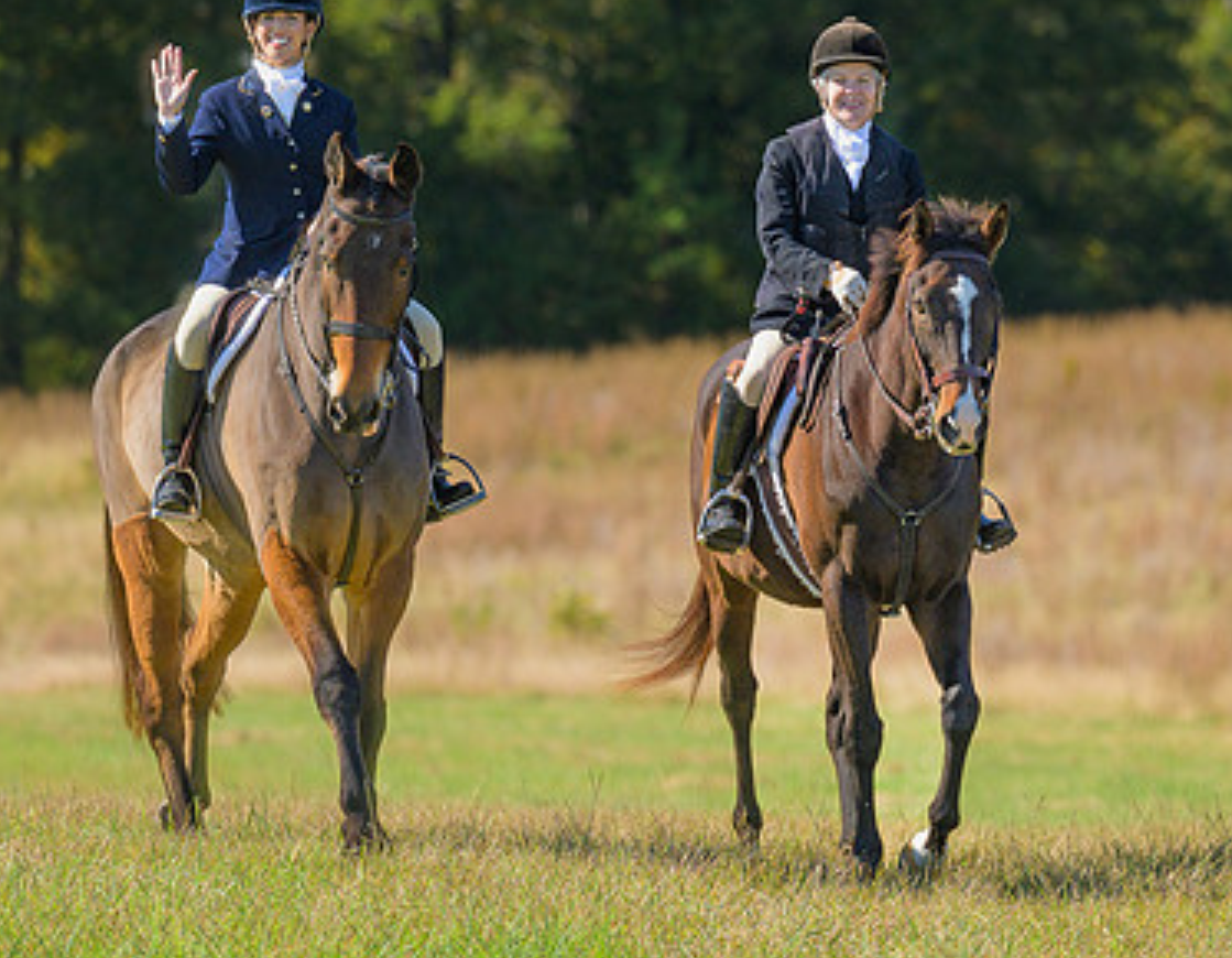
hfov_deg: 5.1
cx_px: 880
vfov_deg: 4.0
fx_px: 13741
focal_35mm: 381
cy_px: 283
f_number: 4
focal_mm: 200
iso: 200
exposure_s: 1/500
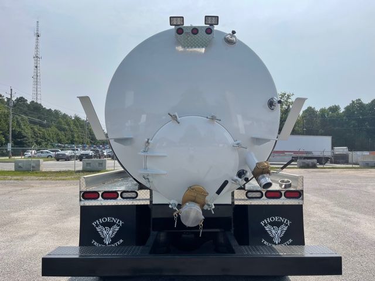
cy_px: 140
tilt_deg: -0.4
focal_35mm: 26
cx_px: 188
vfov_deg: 53.1
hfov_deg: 67.3
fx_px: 282
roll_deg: -0.5
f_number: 1.6
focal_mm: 5.1
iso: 32
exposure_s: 1/5618
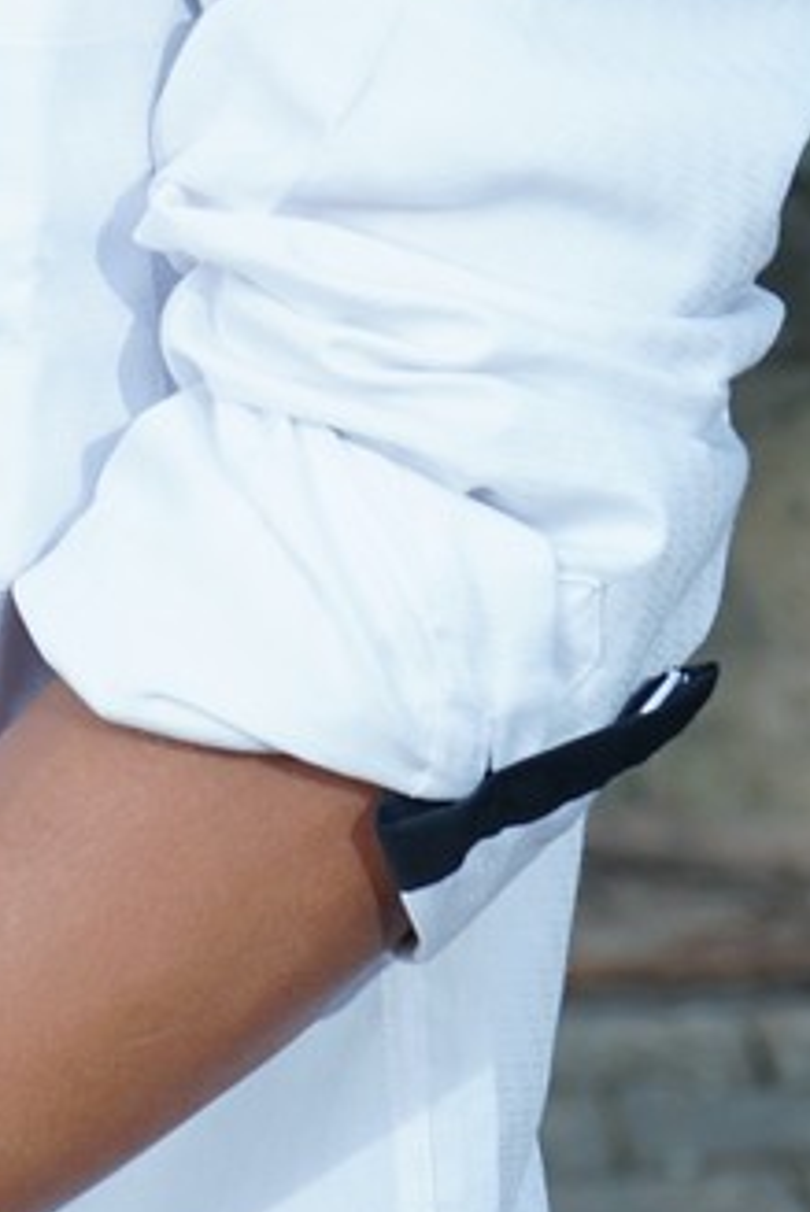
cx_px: -403
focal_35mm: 265
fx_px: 8934
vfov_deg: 7.7
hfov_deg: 5.1
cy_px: -285
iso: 160
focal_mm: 58
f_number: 6.3
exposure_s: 1/160
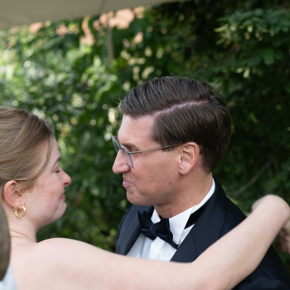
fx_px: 1223
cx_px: 105
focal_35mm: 129
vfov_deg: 13.5
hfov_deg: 13.5
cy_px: 169
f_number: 5.6
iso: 160
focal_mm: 85
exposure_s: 1/125
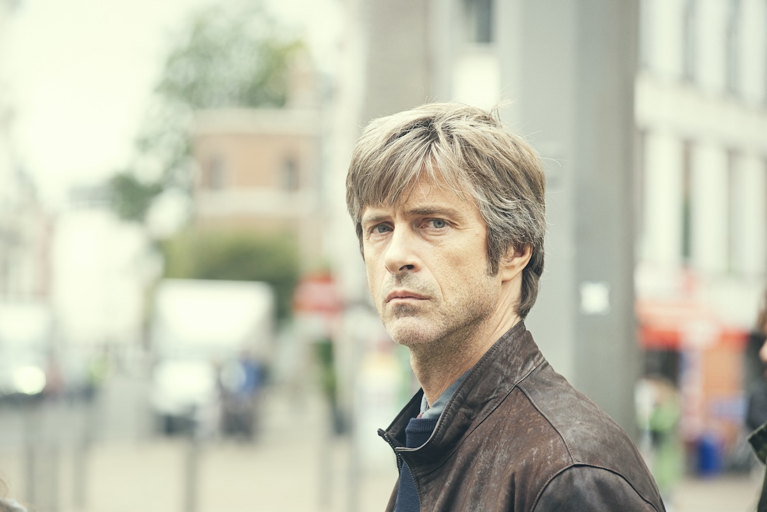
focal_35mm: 125
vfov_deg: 11.0
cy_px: 256
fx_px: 2664
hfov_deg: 16.4
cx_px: 384
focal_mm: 125
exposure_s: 1/125
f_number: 5
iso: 320
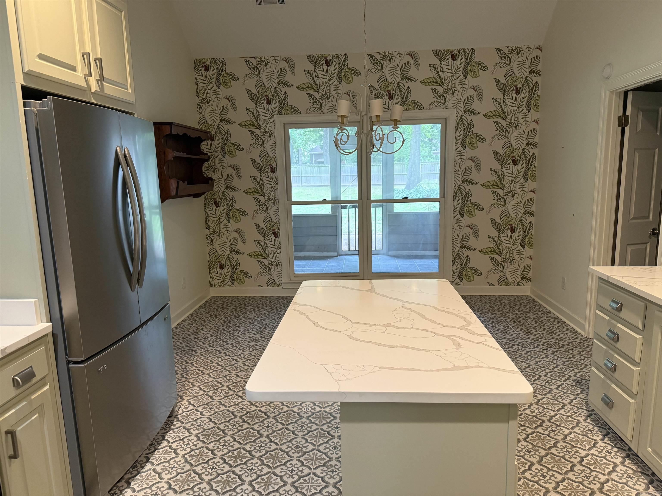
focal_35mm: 24
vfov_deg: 56.8
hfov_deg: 71.6
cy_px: 248
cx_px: 331
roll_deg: +1.1
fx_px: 459
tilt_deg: -9.0
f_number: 1.78
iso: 250
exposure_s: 1/60
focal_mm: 6.76
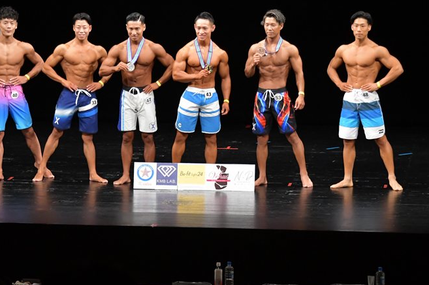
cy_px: 147
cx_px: 184
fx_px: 2108
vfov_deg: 7.7
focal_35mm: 177
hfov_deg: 11.6
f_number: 5.6
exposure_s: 1/400
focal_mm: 100
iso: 3200
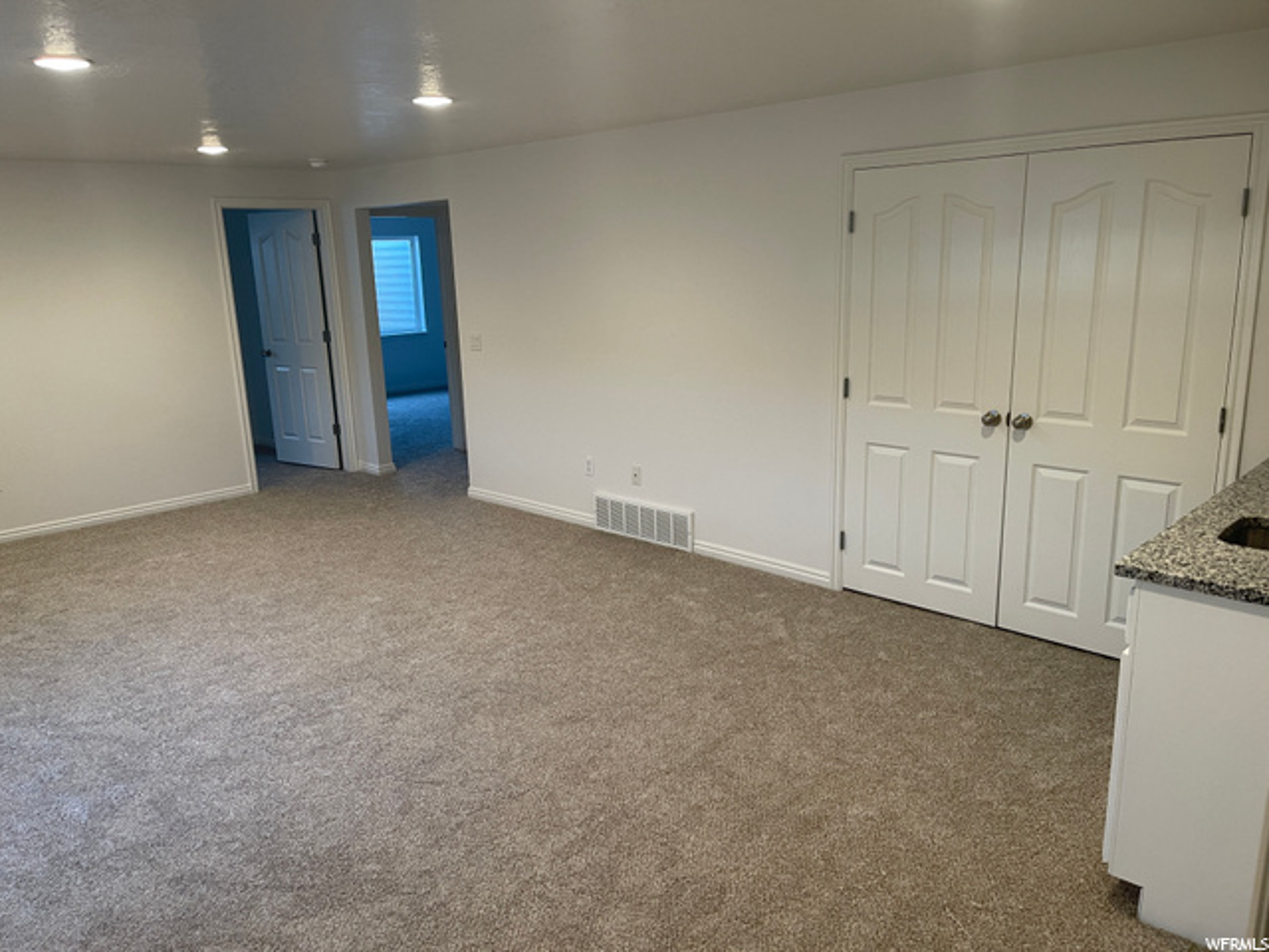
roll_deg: +2.2
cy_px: 476
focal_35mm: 26
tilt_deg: -13.7
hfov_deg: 67.3
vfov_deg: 53.1
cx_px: 634
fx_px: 953
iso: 125
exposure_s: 1/60
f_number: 1.6
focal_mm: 5.1
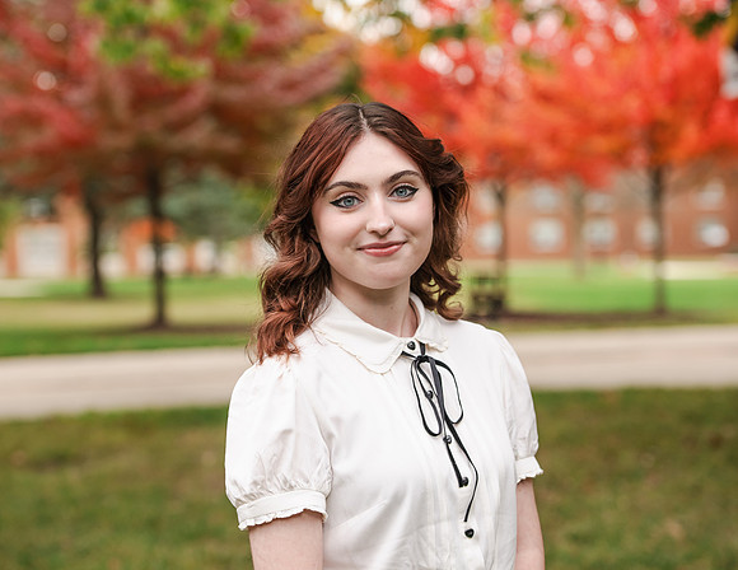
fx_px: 2138
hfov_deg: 19.6
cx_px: 337
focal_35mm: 99
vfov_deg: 15.2
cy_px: 285
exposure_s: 1/250
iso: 320
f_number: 4
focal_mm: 90
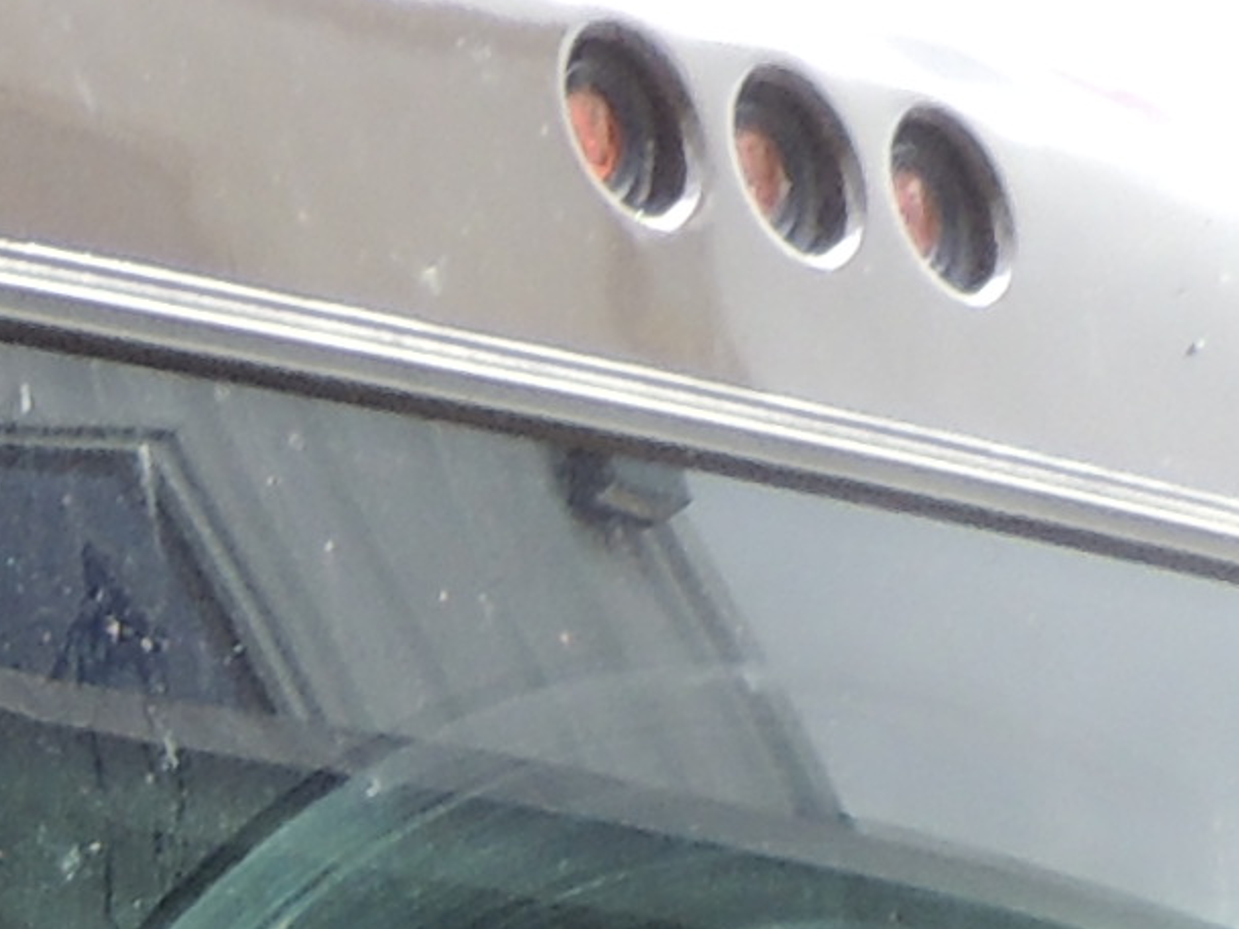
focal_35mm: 182
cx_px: -1123
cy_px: 2373
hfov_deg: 10.1
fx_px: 6514
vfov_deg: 7.5
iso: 100
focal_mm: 4.3
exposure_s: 1/250
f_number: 3
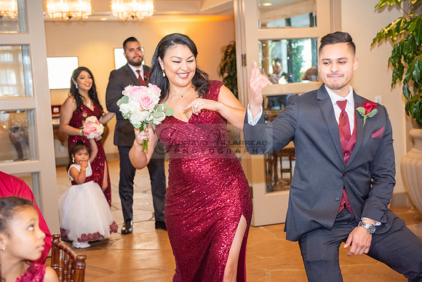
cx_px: 211
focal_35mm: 56
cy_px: 141
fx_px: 657
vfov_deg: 24.2
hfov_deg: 35.6
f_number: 3.5
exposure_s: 1/125
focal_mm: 56
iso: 1600
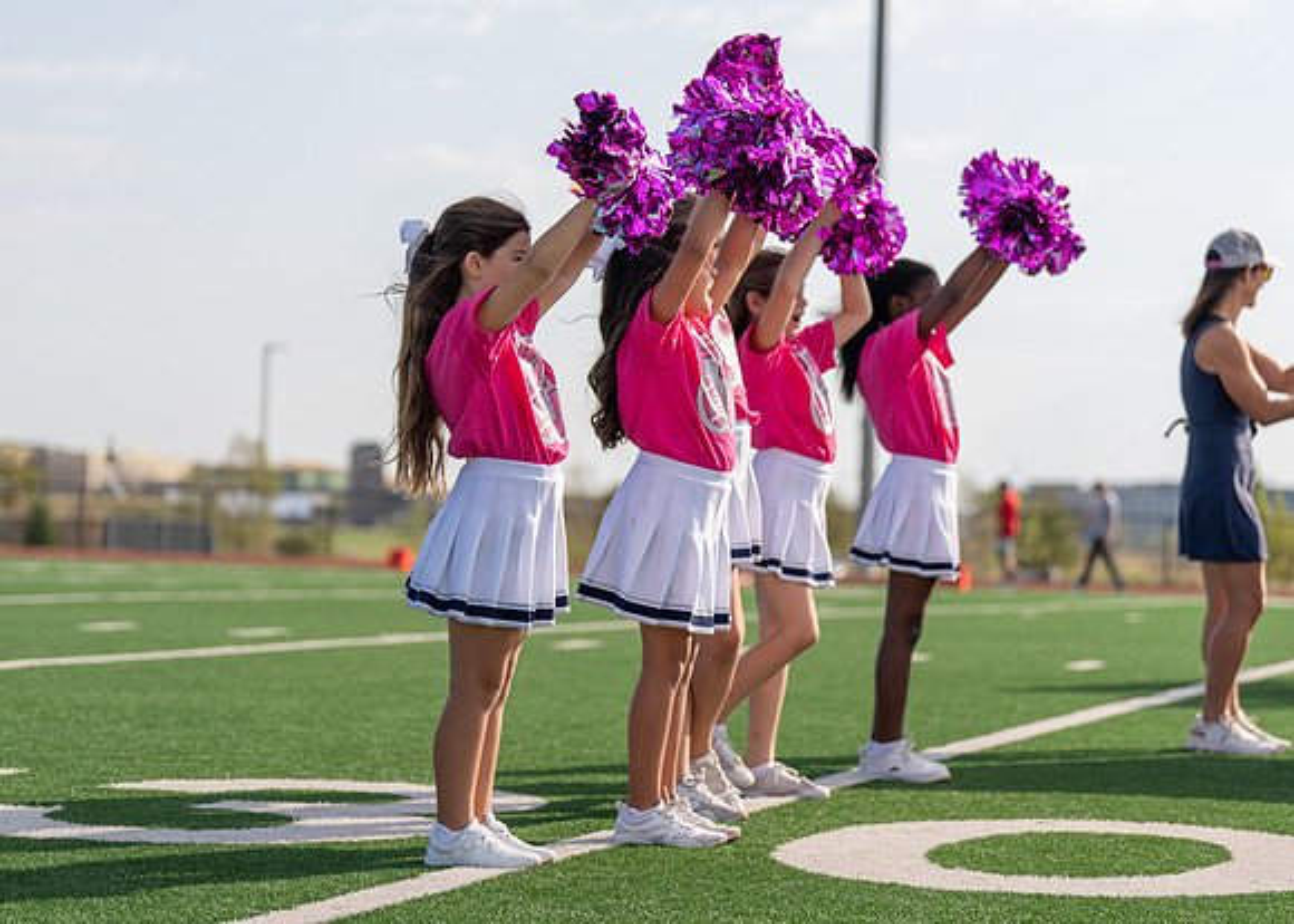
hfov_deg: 21.2
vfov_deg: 15.2
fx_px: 3465
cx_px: 647
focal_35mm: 94
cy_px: 462
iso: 100
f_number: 2.8
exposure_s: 1/1250
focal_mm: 90
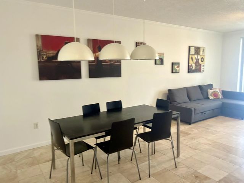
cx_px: 122
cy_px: 92
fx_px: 183
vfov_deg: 53.1
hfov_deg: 67.3
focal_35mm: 26
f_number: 2.2
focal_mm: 2.22
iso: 64
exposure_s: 1/30
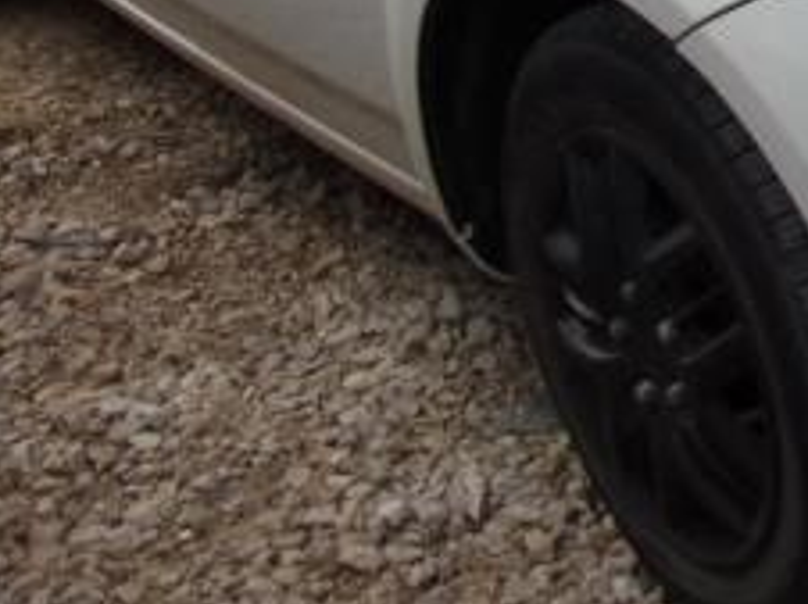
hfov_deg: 20.8
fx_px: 1982
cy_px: -143
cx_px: 1073
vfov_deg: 16.5
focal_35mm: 85
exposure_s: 1/550
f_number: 3.3
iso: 80
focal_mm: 4.3
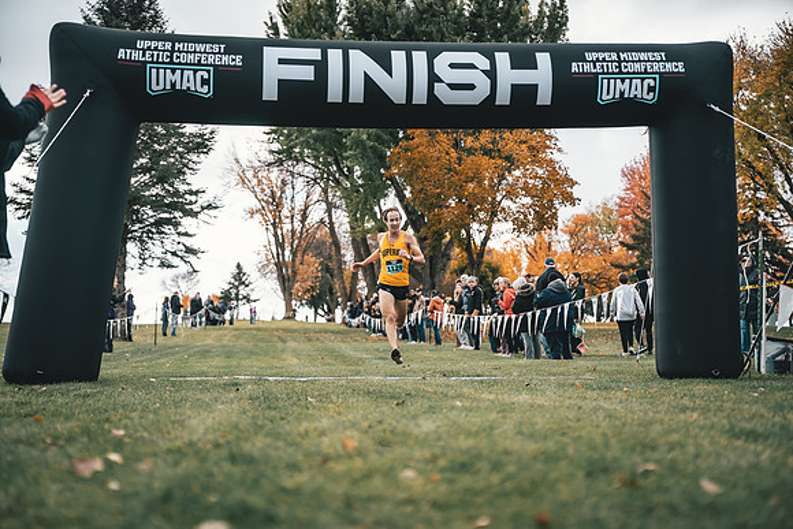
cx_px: 396
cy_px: 264
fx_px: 1149
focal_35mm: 52
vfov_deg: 25.9
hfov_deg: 38.1
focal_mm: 52
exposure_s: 1/3200
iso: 200
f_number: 2
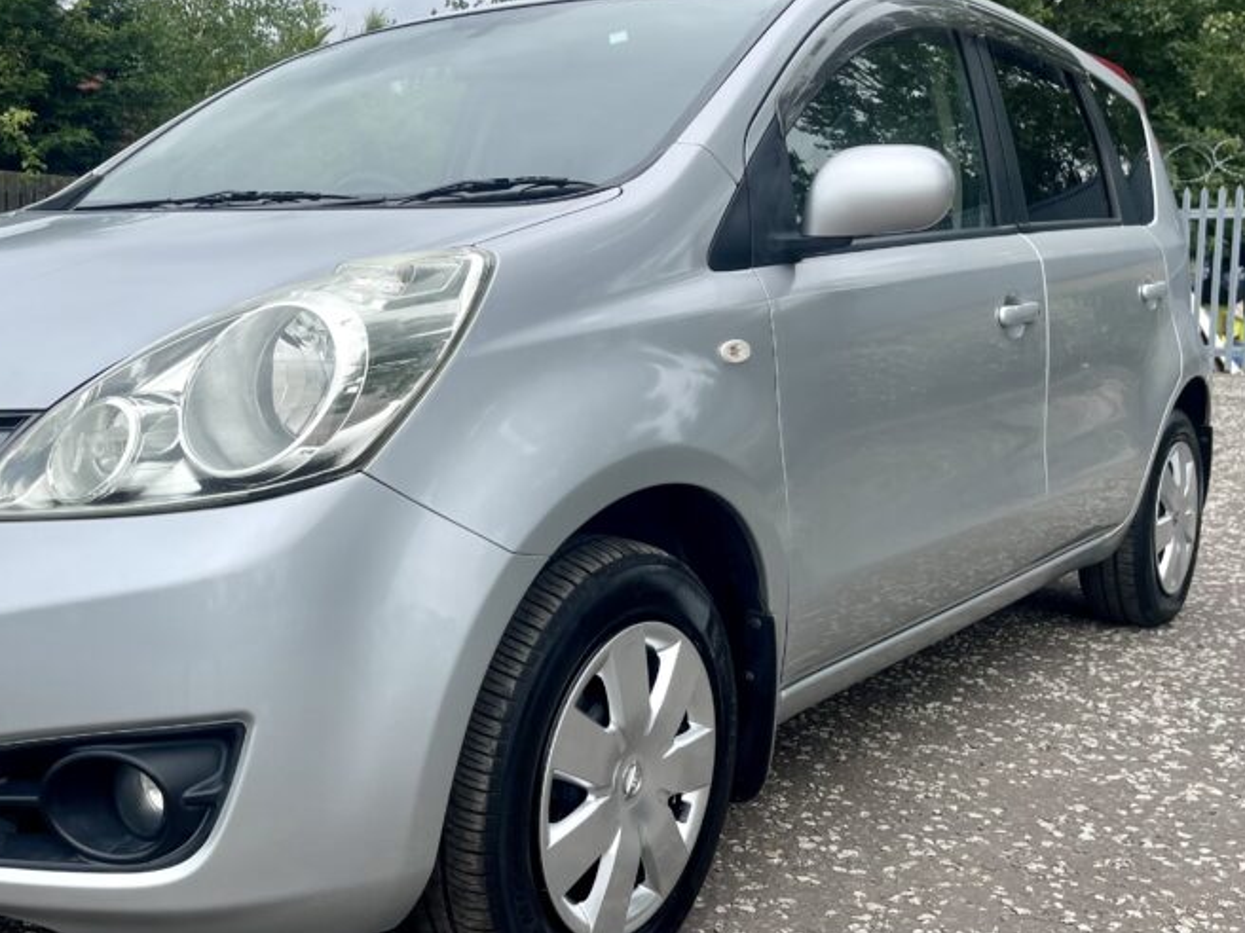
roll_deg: -1.3
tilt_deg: -5.4
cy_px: 432
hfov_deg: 47.2
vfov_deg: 36.8
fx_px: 1403
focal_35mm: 39
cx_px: 425
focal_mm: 5.1
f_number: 1.6
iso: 32
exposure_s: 1/2488
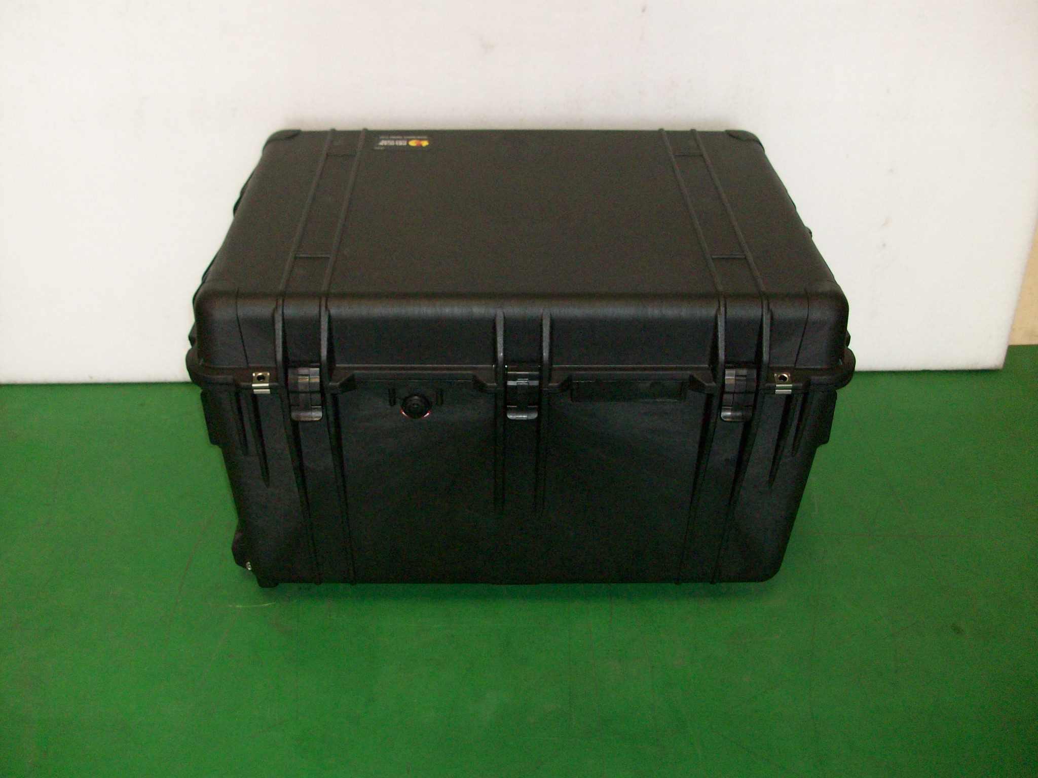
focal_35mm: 34
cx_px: 519
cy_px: 389
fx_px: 1020
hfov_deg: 54.0
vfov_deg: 41.8
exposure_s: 1/60
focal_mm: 5.7
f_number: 2.8
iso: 160
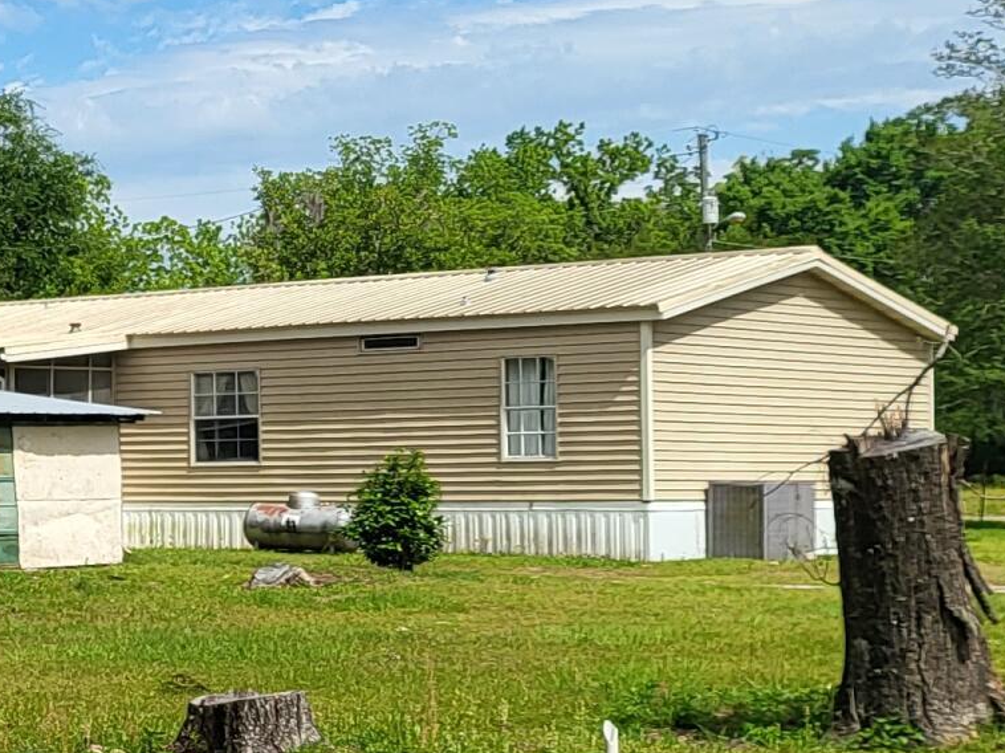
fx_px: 2757
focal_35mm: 95
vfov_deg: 15.5
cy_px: 434
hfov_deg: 18.8
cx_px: -383
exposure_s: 1/2993
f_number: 1.8
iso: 40
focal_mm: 5
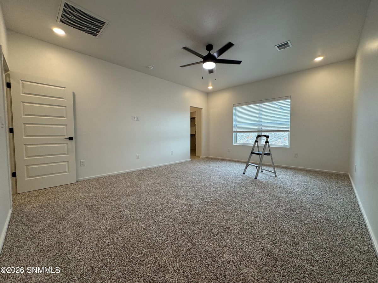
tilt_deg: -3.6
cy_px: 142
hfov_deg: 102.1
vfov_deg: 85.7
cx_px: 189
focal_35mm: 14
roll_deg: -0.1
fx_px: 153
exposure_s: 1/120
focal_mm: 2.22
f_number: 2.2
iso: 100
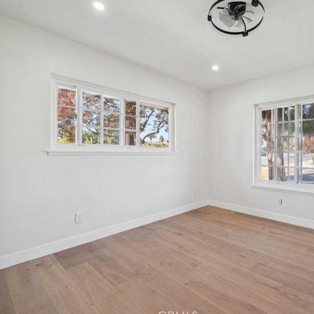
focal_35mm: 19
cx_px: 219
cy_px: 156
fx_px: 195
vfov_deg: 77.7
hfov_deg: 74.2
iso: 250
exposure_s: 1/30
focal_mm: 14
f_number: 8
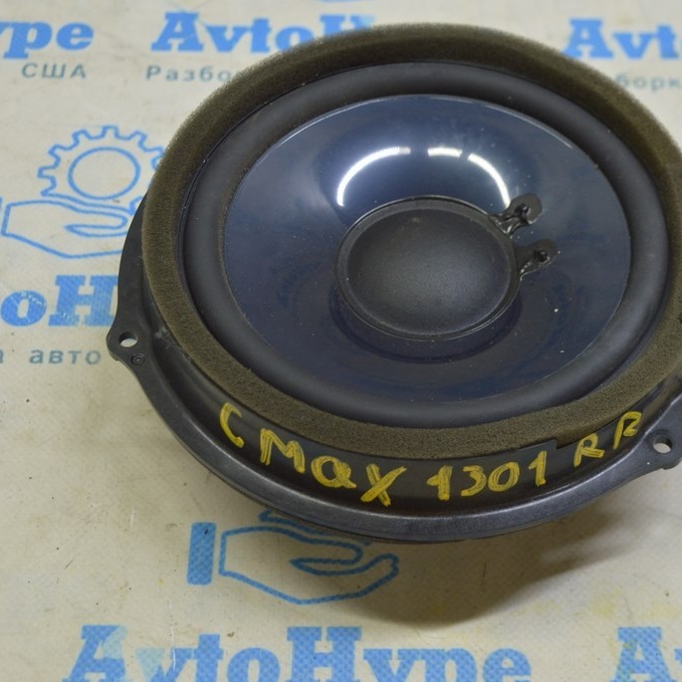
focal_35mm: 73
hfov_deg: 23.6
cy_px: 341
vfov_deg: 23.7
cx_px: 437
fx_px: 1627
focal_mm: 38
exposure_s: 1/25
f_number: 5.6
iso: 400
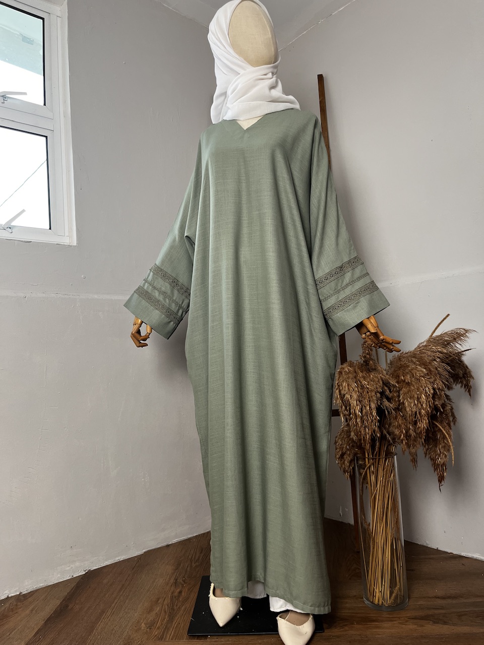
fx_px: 485
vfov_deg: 67.3
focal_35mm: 26
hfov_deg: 53.1
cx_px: 242
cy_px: 322
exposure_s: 1/112
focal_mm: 5.1
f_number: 1.6
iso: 125
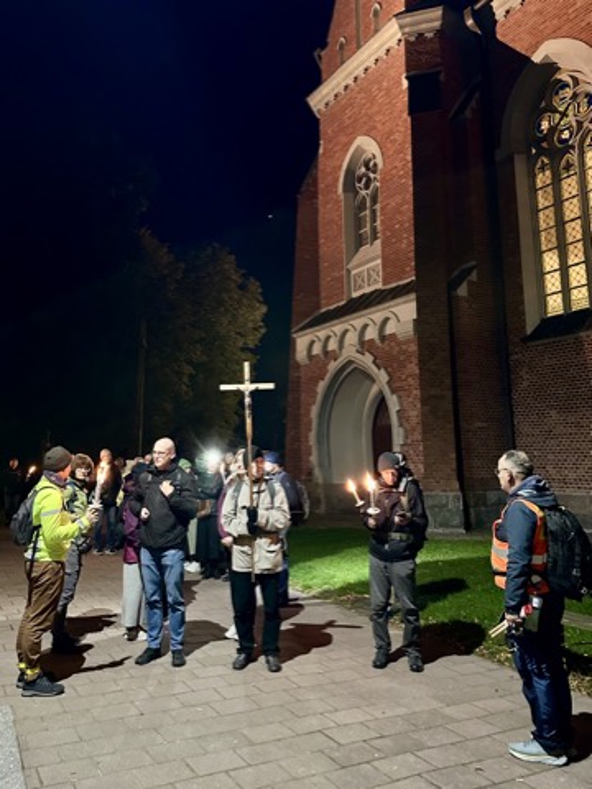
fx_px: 547
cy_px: 394
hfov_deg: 56.8
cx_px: 296
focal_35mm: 24
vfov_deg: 71.6
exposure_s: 1/25
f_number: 1.78
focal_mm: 6.86
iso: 1250
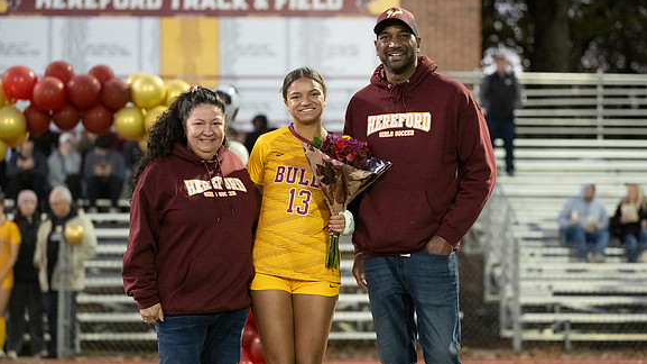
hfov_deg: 15.6
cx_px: 363
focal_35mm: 138
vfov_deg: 8.8
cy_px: 194
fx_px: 2367
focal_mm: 103
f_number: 2.8
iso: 12800
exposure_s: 1/640
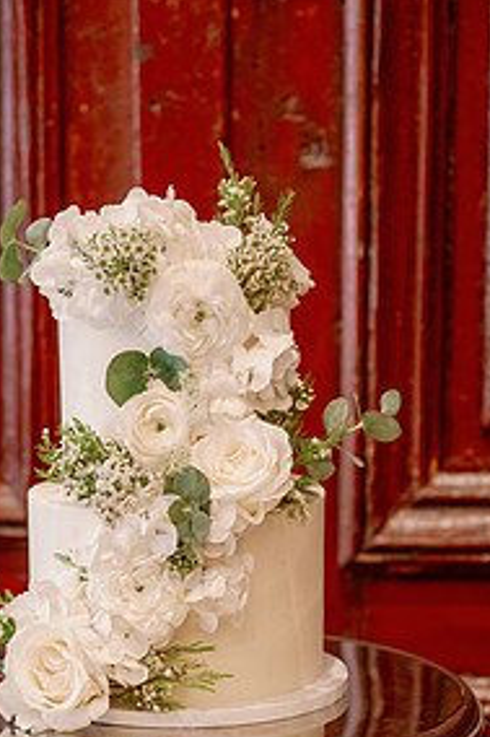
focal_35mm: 111
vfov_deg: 18.4
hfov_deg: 12.3
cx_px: 163
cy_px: 488
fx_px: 2269
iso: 1250
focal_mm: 70
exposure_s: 1/100
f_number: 2.8
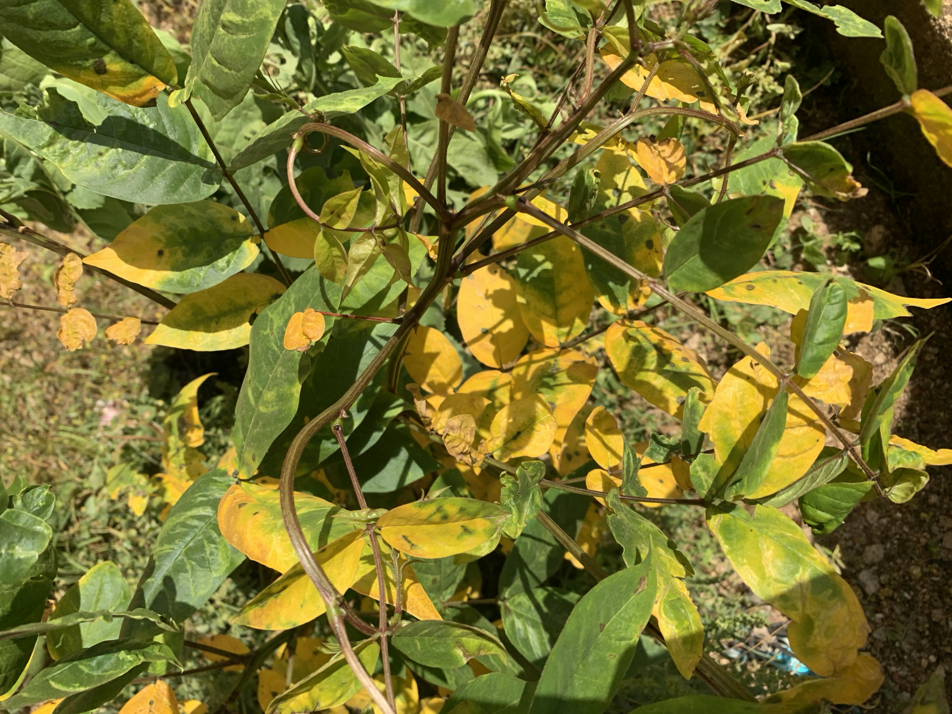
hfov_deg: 67.3
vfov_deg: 53.1
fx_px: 715
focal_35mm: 26
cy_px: 357
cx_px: 476
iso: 25
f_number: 1.8
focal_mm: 4.25
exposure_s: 1/1610
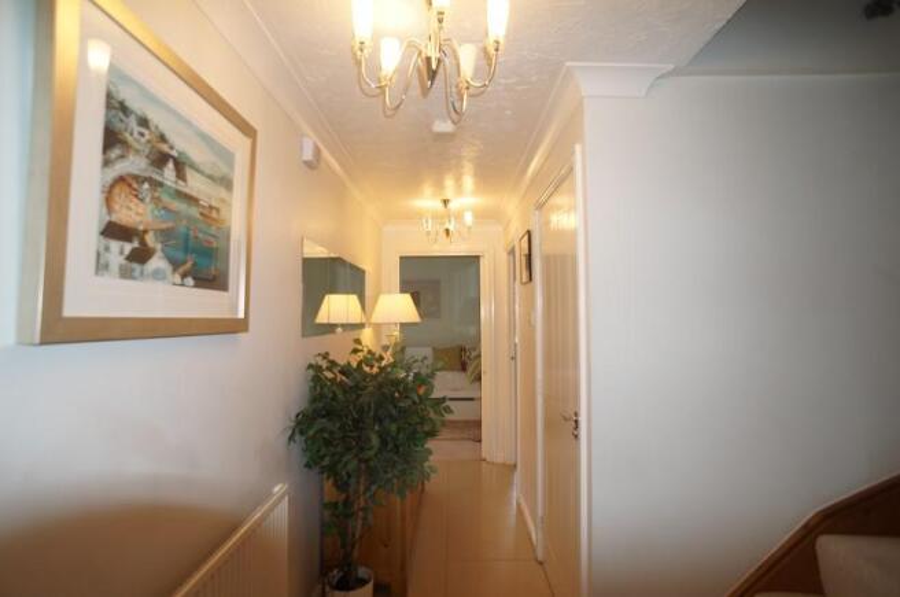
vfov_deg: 53.0
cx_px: 450
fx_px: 599
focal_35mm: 24
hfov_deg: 73.8
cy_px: 298
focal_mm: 16
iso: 200
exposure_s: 1/30
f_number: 4
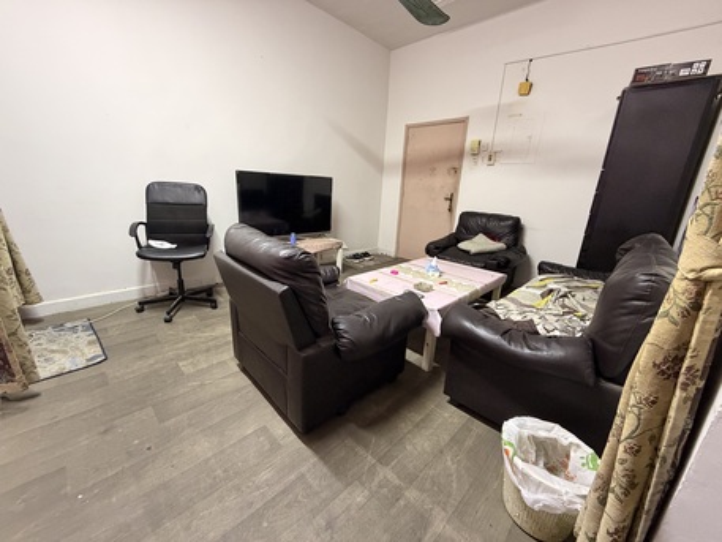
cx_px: 361
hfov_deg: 102.0
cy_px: 271
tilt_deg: -16.4
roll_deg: -2.4
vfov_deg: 85.7
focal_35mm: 14
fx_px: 292
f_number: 2.2
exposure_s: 1/60
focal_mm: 2.22
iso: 500
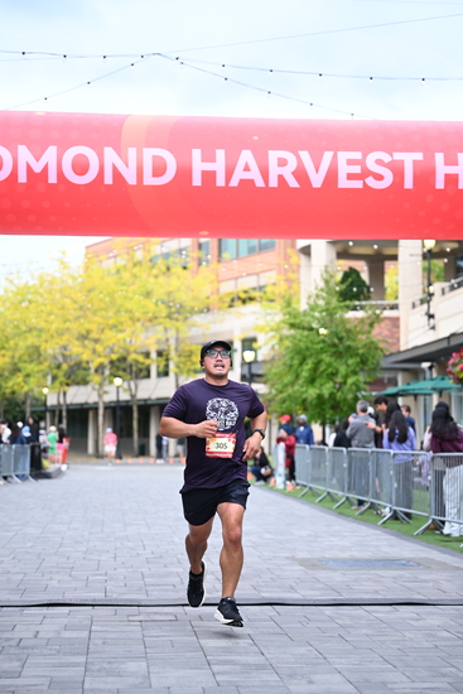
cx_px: 232
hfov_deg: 18.9
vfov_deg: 28.1
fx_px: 1388
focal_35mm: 72
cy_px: 347
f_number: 2.8
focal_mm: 72
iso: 1000
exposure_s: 1/1600
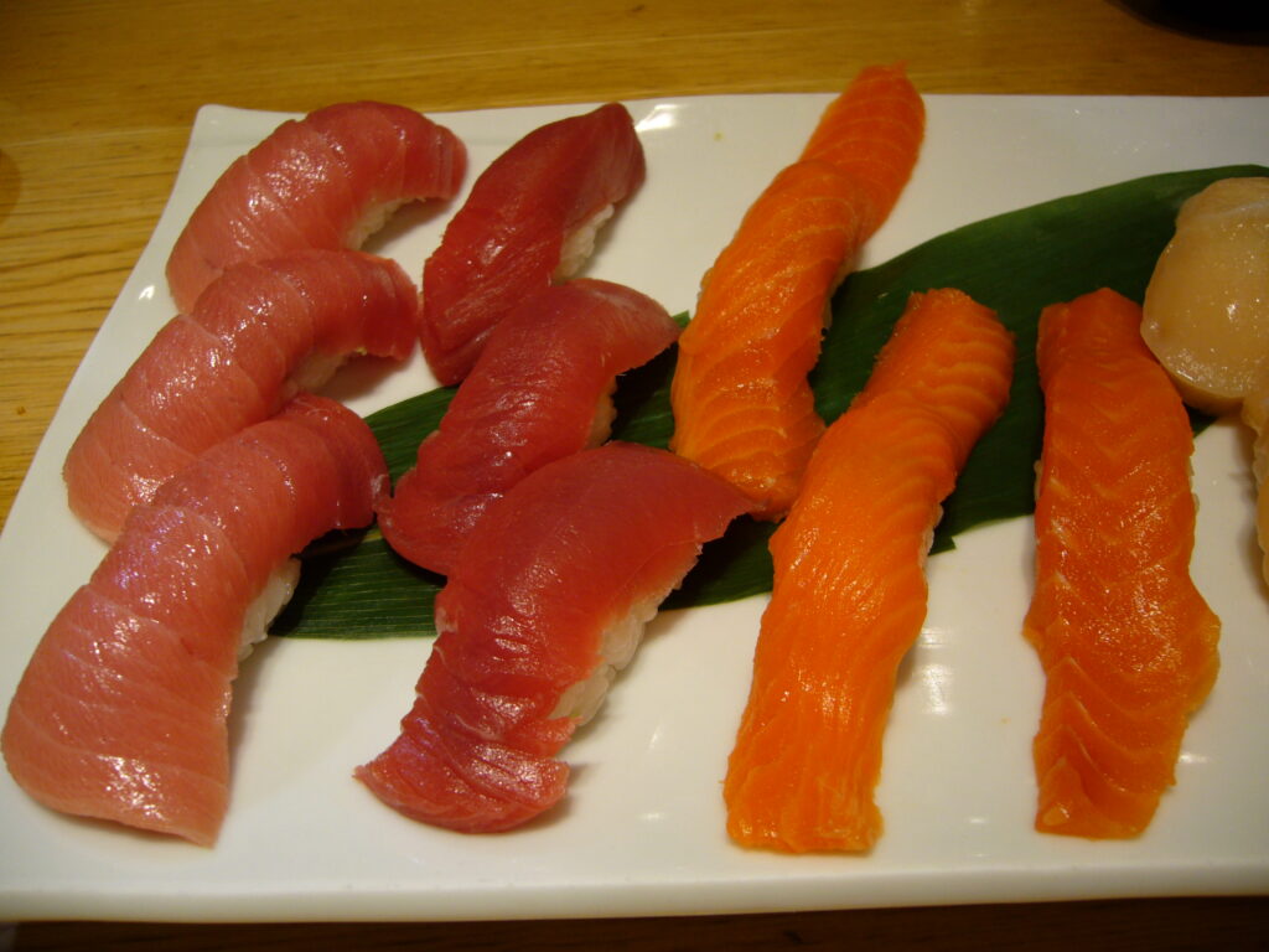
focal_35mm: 35
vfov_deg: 40.7
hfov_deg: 52.6
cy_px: 476
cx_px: 634
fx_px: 1283
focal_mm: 5.8
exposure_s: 1/50
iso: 100
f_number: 2.8
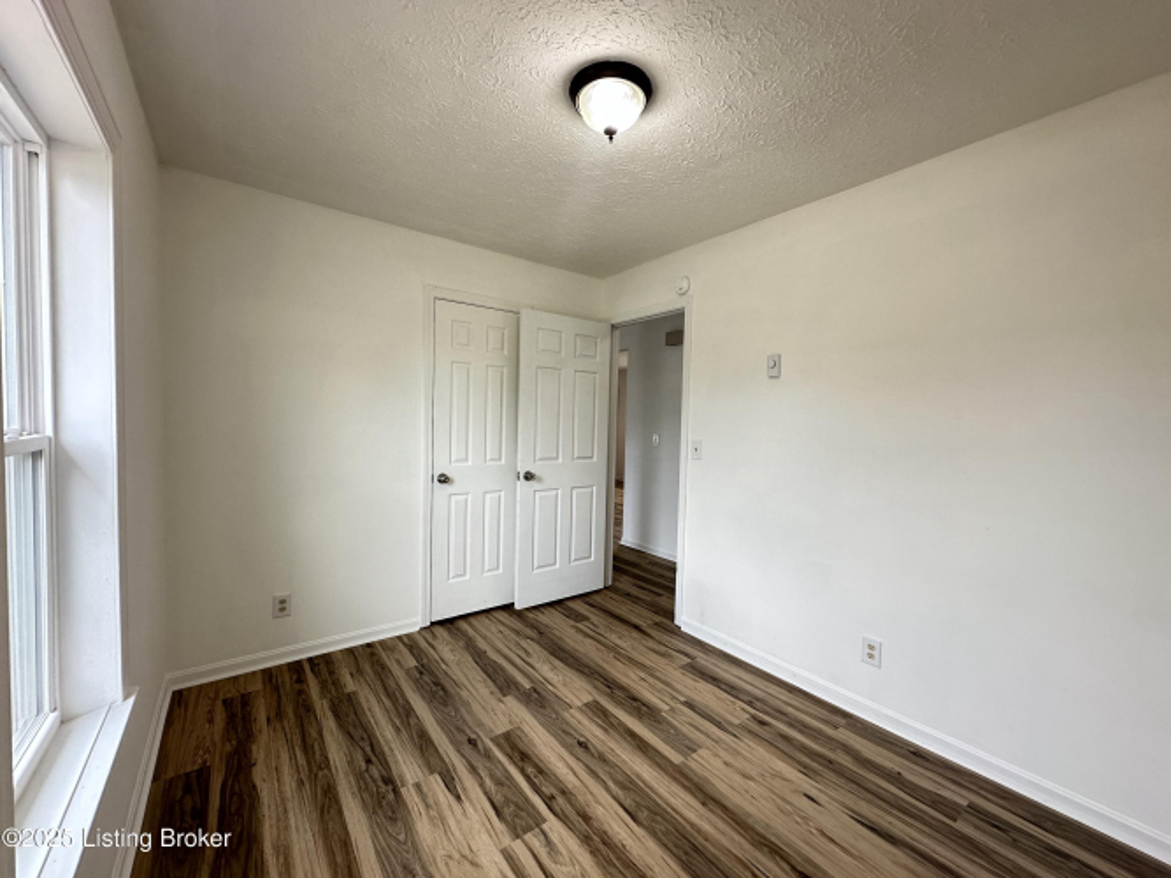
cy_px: 439
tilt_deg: -2.1
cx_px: 586
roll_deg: -1.4
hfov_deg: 102.1
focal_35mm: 14
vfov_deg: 85.7
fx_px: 474
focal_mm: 2.22
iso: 160
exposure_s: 1/120
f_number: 2.2
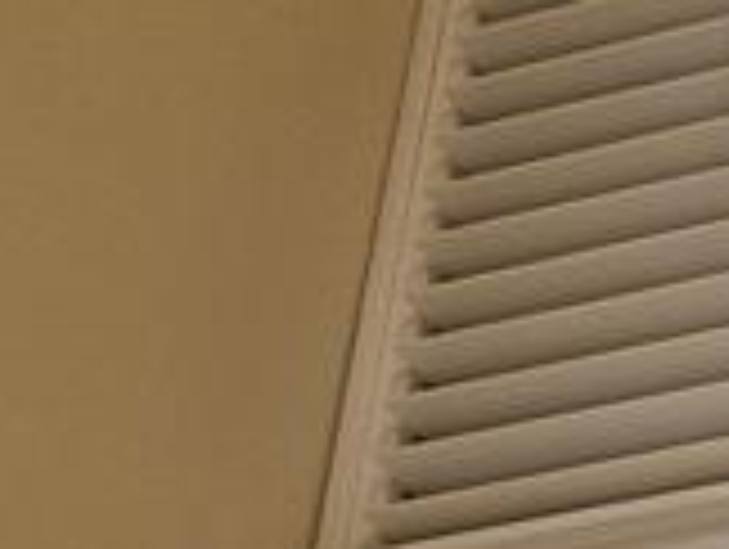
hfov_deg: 10.8
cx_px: 1940
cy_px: 1260
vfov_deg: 9.3
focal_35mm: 145
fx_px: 3058
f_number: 1.8
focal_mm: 5.4
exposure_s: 1/121
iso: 25
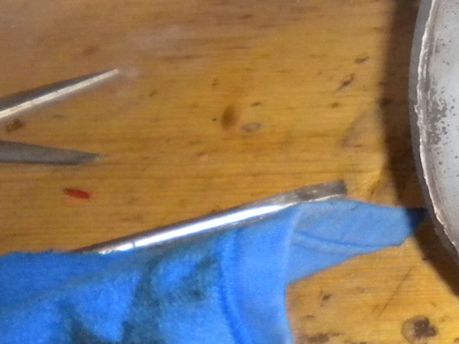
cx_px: 784
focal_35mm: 122
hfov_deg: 14.5
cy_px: 22
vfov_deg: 12.0
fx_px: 1617
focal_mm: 6.3
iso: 400
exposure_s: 1/30
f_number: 3.1
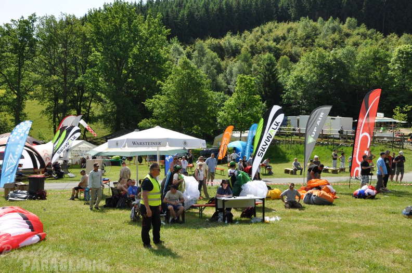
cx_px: 206
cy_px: 136
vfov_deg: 31.8
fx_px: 480
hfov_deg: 46.4
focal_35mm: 42
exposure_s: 1/160
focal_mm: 28
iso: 200
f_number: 13
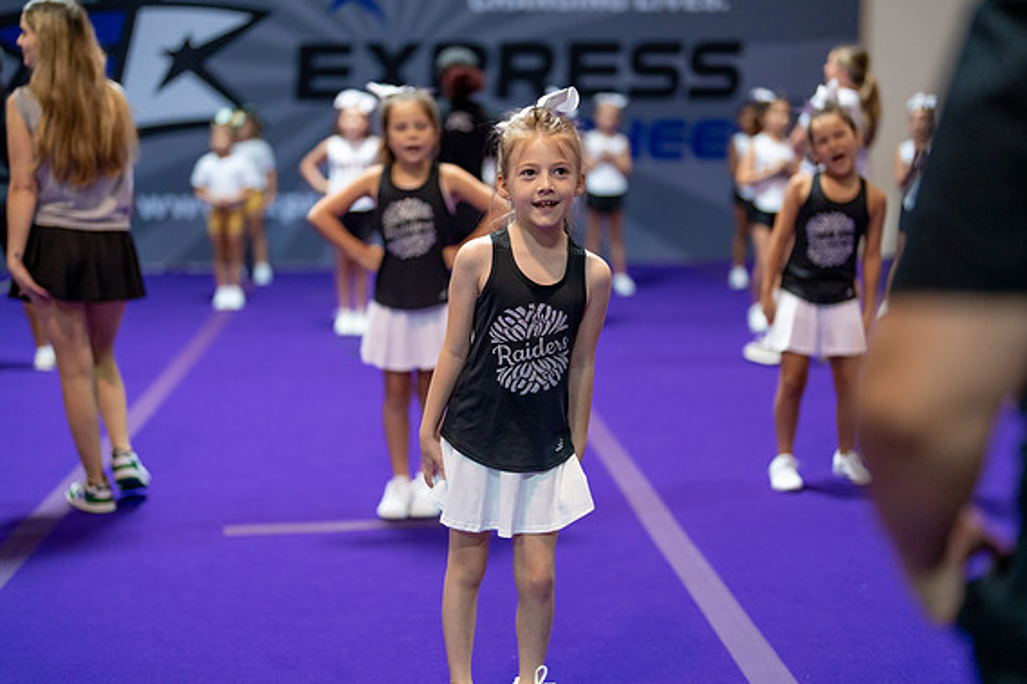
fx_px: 1454
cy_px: 346
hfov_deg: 38.9
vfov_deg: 26.5
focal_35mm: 51
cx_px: 513
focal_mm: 50
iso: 1250
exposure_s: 1/640
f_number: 1.2
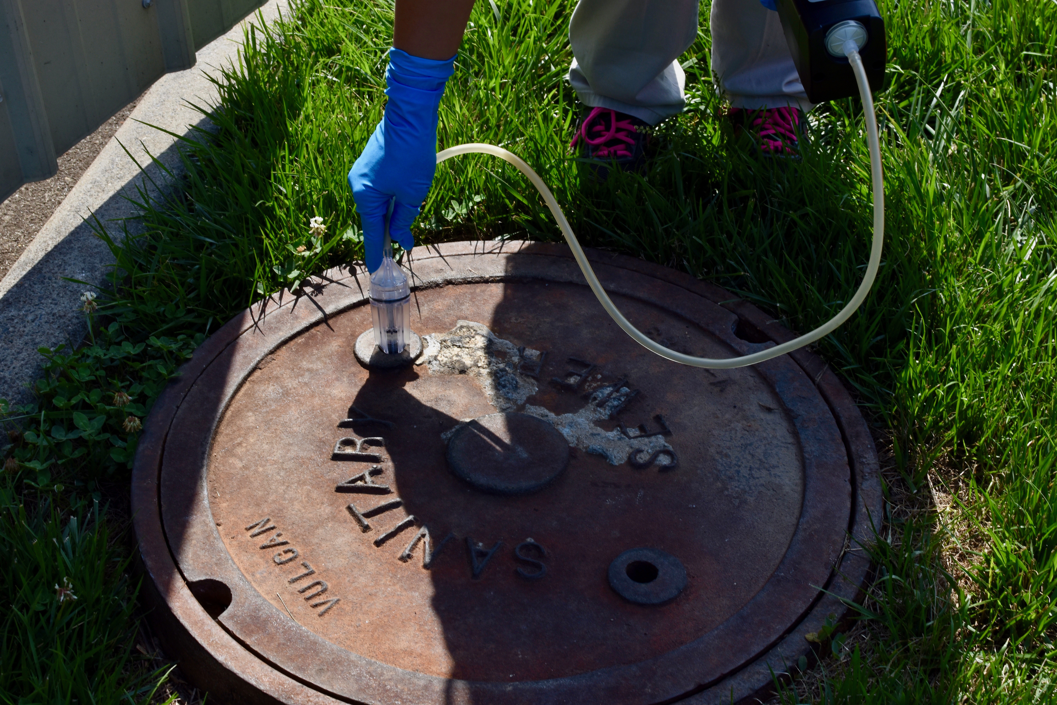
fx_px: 1541
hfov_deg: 37.9
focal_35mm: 52
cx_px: 528
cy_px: 352
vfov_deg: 25.8
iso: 160
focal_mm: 35
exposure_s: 1/250
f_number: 10
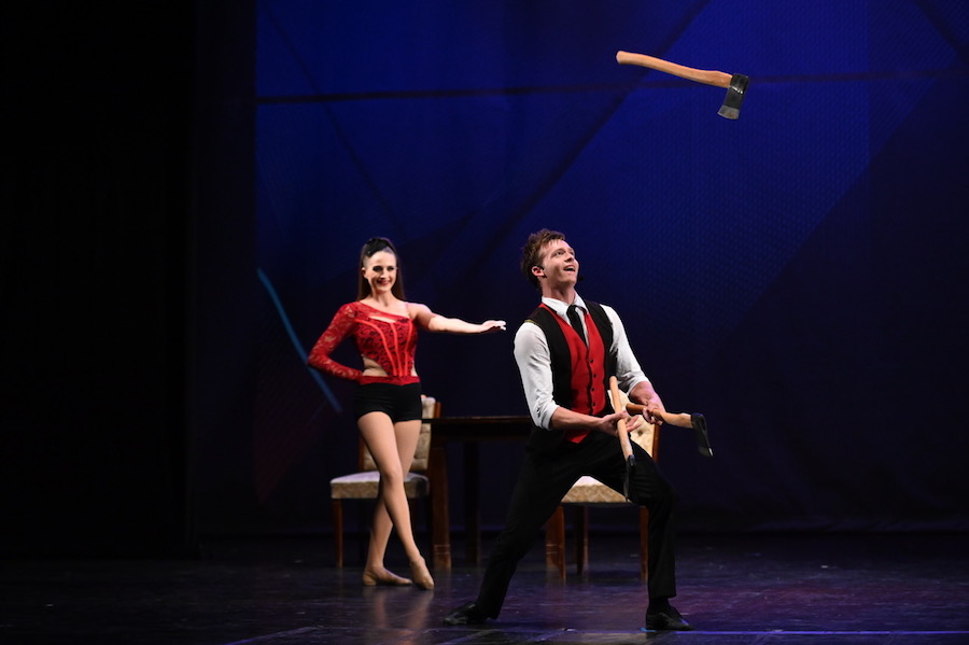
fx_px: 3120
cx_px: 484
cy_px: 322
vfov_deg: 11.8
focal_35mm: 116
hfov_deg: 17.7
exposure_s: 1/640
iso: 6400
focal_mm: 116
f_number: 2.8
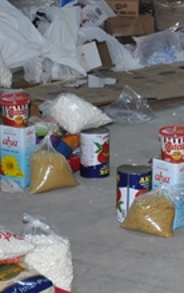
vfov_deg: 17.1
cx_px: 288
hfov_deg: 10.4
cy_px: 168
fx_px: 976
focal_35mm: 122
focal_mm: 22
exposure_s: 1/60
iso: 800
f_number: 3.8
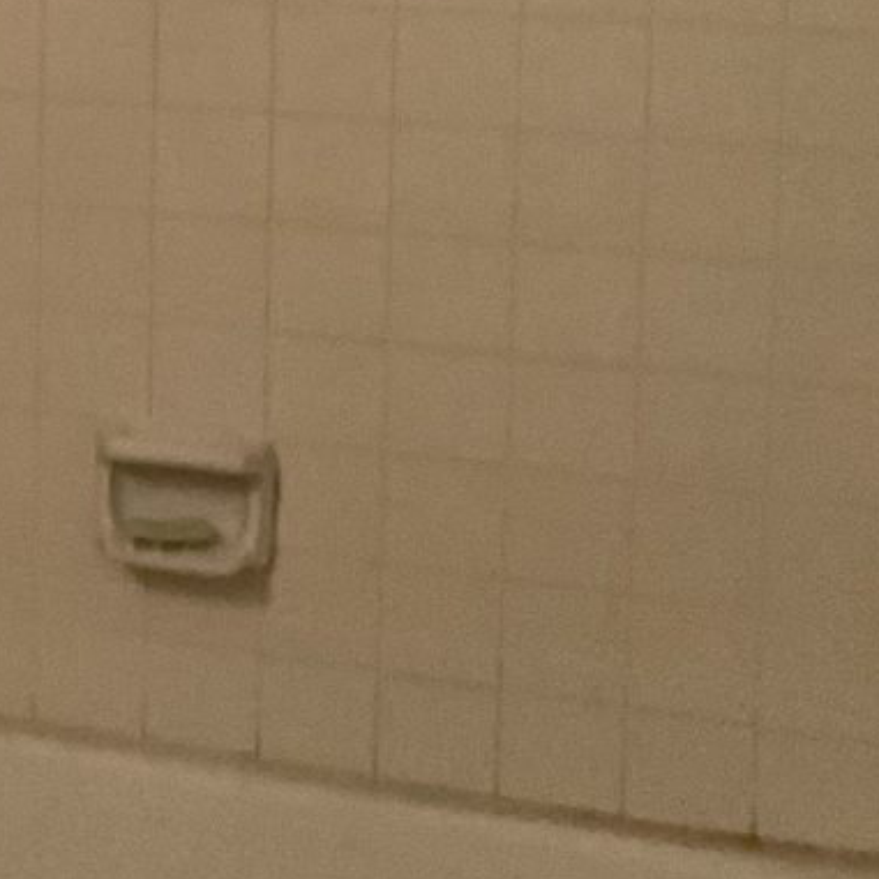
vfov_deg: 17.3
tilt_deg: -2.4
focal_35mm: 97
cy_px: -118
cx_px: -771
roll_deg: +1.8
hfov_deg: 15.2
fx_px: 2787
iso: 200
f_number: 1.8
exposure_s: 1/60
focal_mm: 3
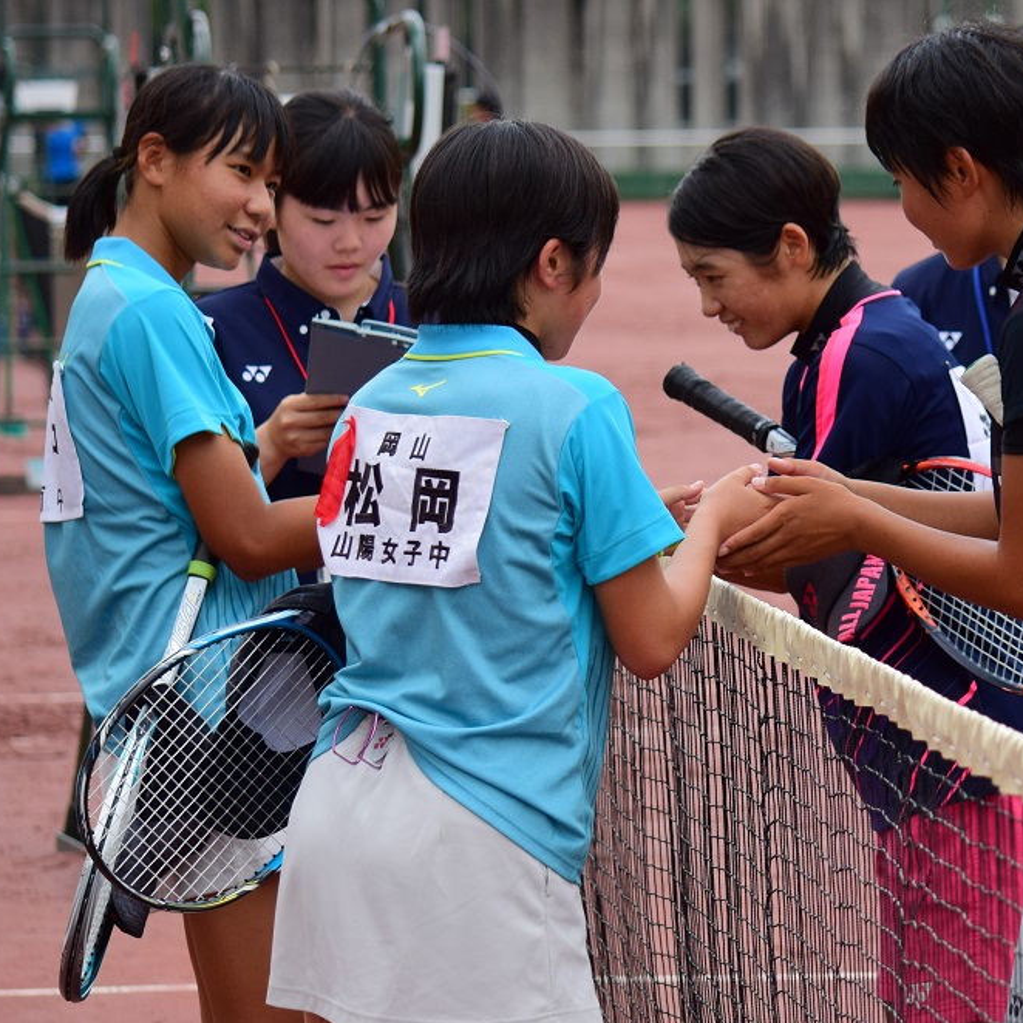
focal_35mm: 164
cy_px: 513
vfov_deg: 10.7
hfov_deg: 10.7
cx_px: 751
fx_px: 5471
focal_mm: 85
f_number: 4.5
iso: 400
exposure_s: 1/1600
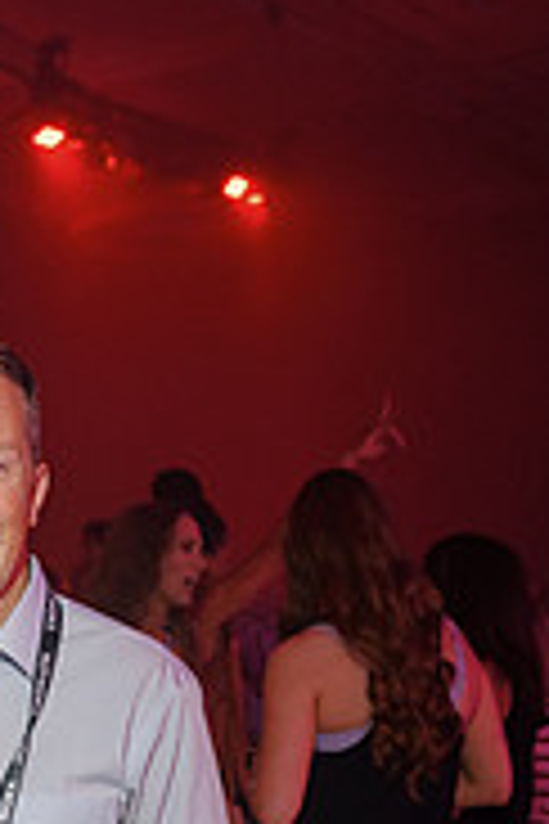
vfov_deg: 22.3
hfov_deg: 15.3
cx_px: -112
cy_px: 919
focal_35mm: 86
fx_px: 1967
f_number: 4
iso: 1250
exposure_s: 1/160
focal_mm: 35
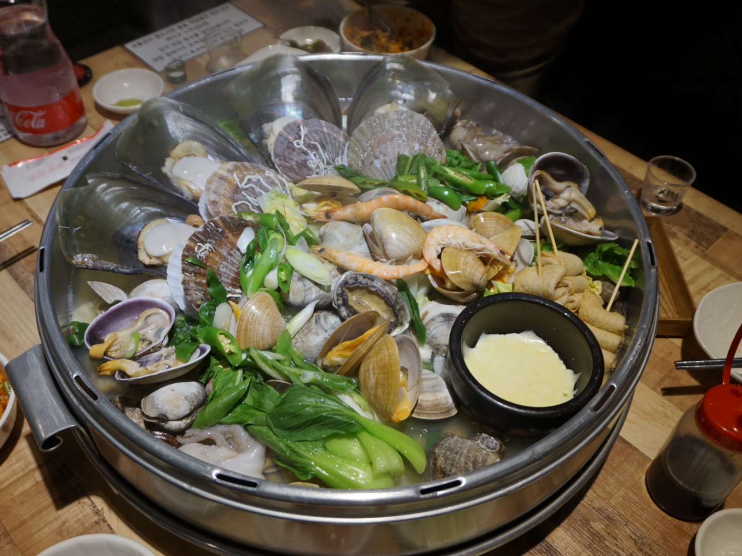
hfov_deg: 55.3
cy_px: 279
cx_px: 354
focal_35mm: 33
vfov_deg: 42.9
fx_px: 707
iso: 200
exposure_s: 1/160
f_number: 4
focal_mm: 20
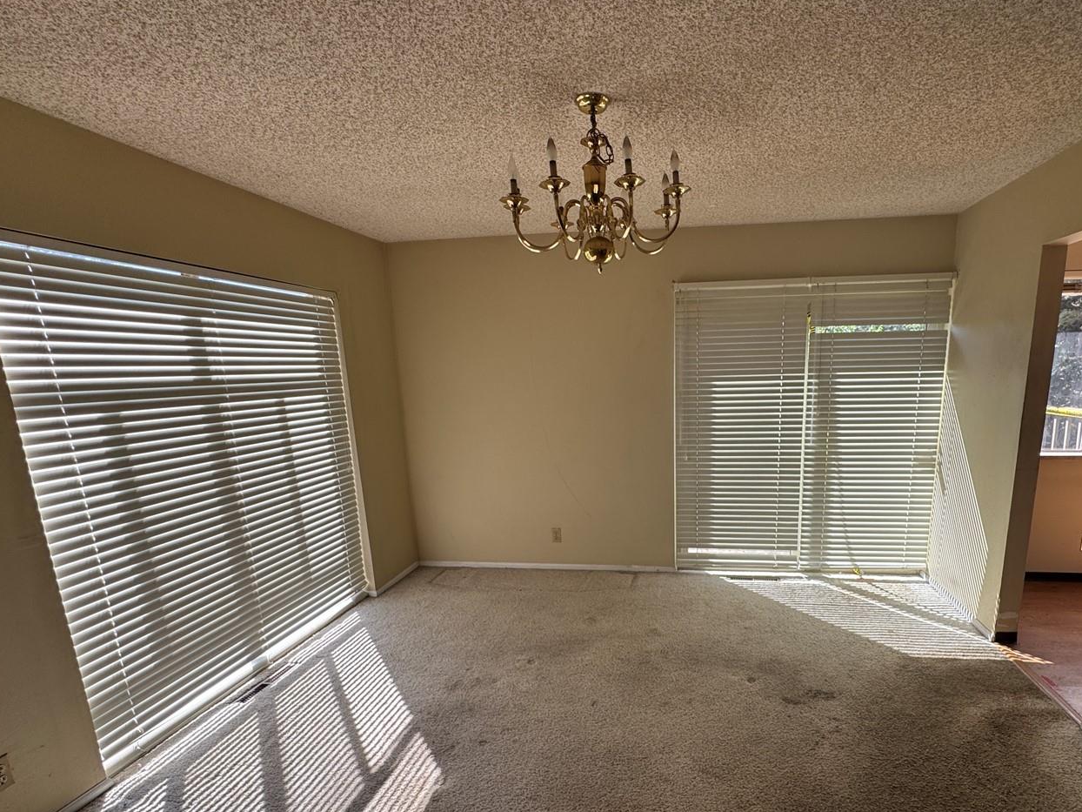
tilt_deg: -13.1
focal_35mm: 18
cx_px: 633
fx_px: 563
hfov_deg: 87.0
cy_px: 487
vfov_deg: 70.9
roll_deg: +1.1
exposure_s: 1/168
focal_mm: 2.22
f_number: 2.2
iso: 40
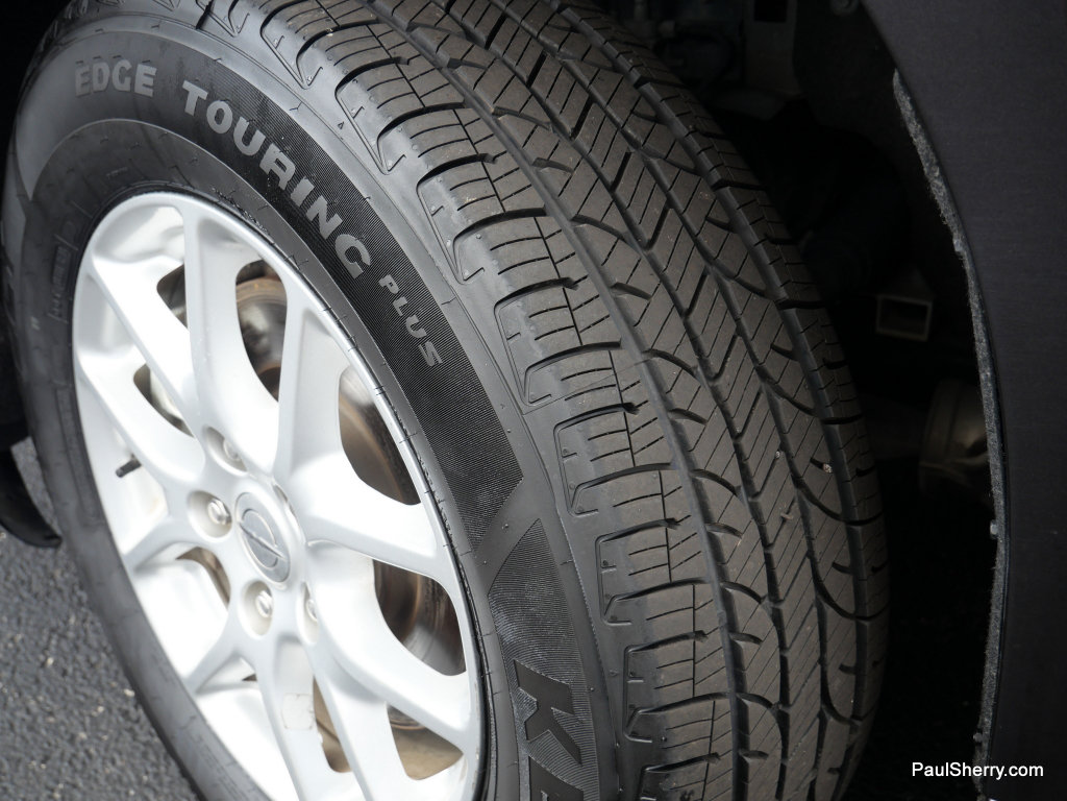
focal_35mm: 40
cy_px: 400
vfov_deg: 36.0
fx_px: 1233
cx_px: 534
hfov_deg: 46.8
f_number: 4.1
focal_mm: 20
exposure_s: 1/60
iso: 200
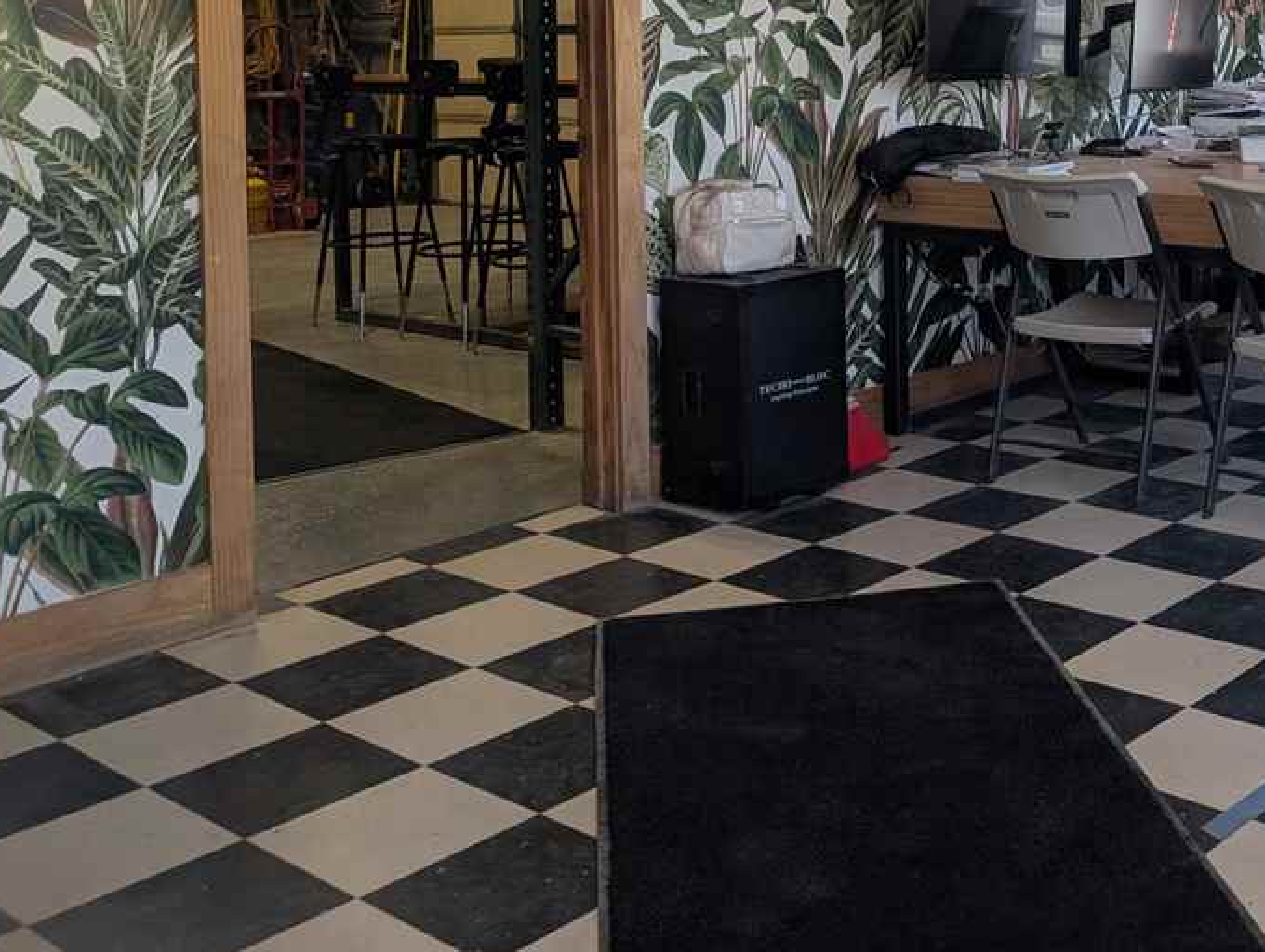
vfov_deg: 30.9
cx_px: 1045
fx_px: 1647
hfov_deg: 40.0
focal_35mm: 45
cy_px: 104
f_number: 1.68
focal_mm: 6.9
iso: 25
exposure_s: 1/411
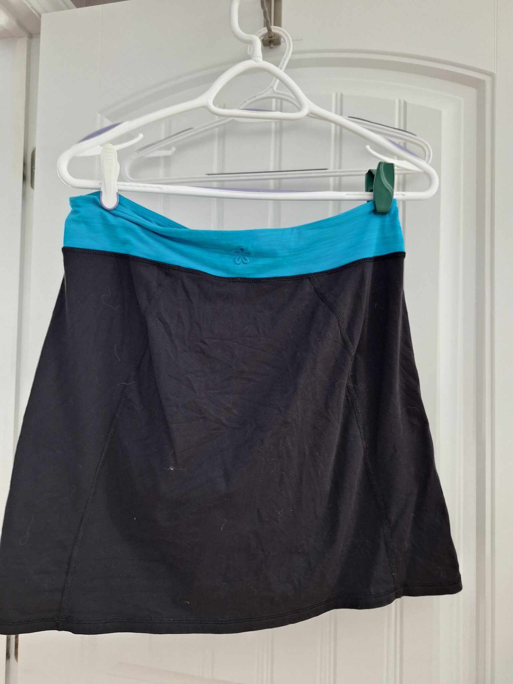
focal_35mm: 23
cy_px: 342
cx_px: 256
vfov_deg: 73.9
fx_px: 454
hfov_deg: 58.9
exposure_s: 1/40
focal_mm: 5.54
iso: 250
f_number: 1.8
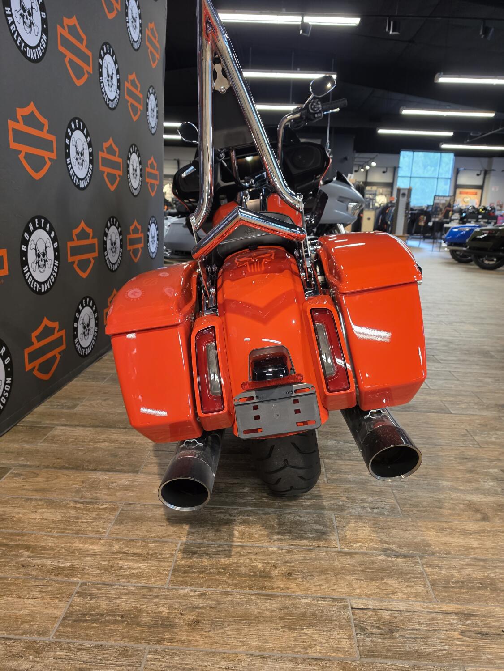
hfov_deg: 58.9
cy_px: 336
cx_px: 252
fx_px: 446
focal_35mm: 23
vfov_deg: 73.9
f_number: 1.4
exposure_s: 1/120
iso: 250
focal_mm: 6.5
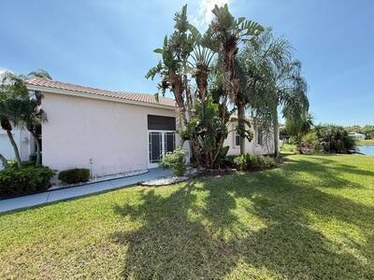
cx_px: 187
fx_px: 151
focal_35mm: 14
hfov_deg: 102.1
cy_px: 140
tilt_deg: +1.1
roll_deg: +1.5
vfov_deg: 85.7
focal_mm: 2.22
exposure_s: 1/651
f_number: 2.2
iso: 64
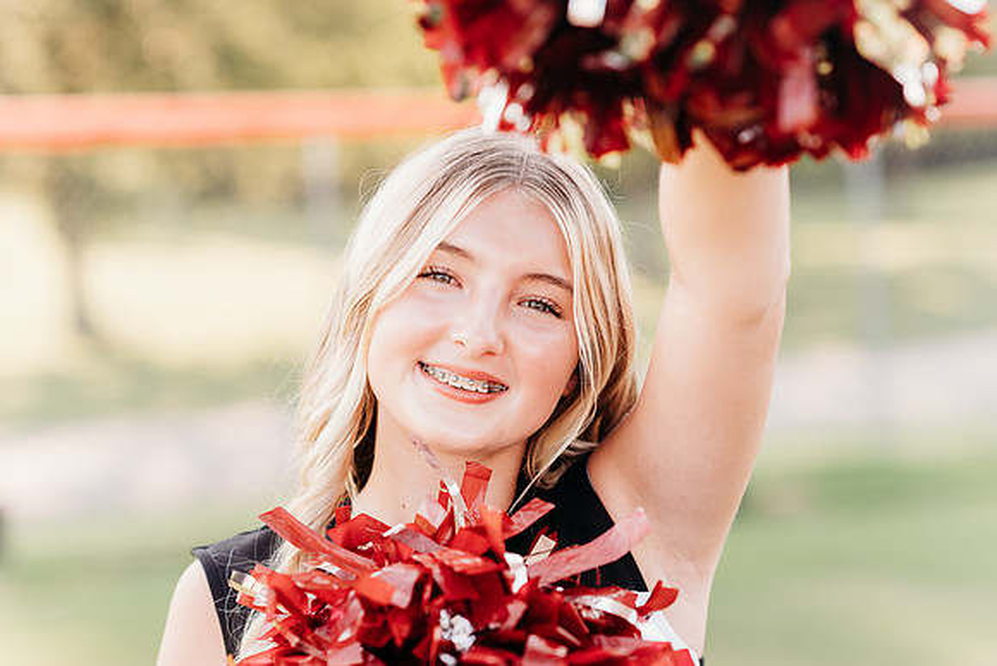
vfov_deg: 16.1
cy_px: 333
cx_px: 498
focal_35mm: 85
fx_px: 2354
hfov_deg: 23.9
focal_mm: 85
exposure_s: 1/320
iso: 200
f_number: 2.8
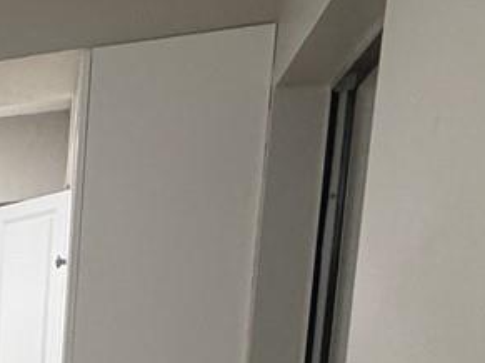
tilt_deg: -5.6
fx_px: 1078
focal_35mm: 77
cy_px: 569
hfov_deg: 18.2
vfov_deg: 17.0
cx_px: -457
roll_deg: +1.8
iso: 160
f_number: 2.2
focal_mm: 2.22
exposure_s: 1/60
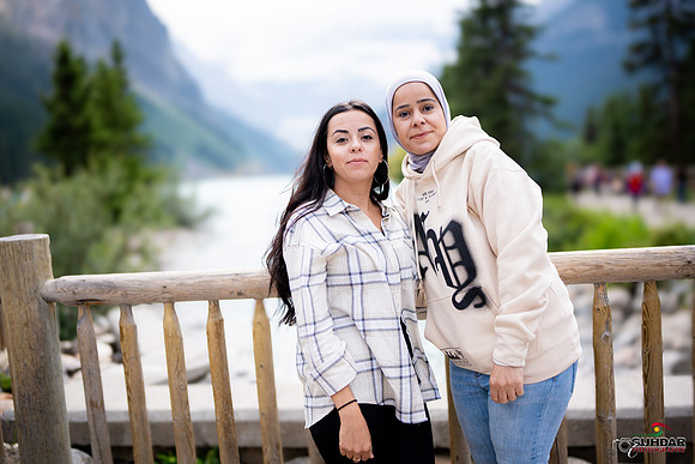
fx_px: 676
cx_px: 348
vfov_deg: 37.9
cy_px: 232
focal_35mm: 35
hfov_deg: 54.4
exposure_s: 1/8000
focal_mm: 35
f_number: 1.2
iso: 200
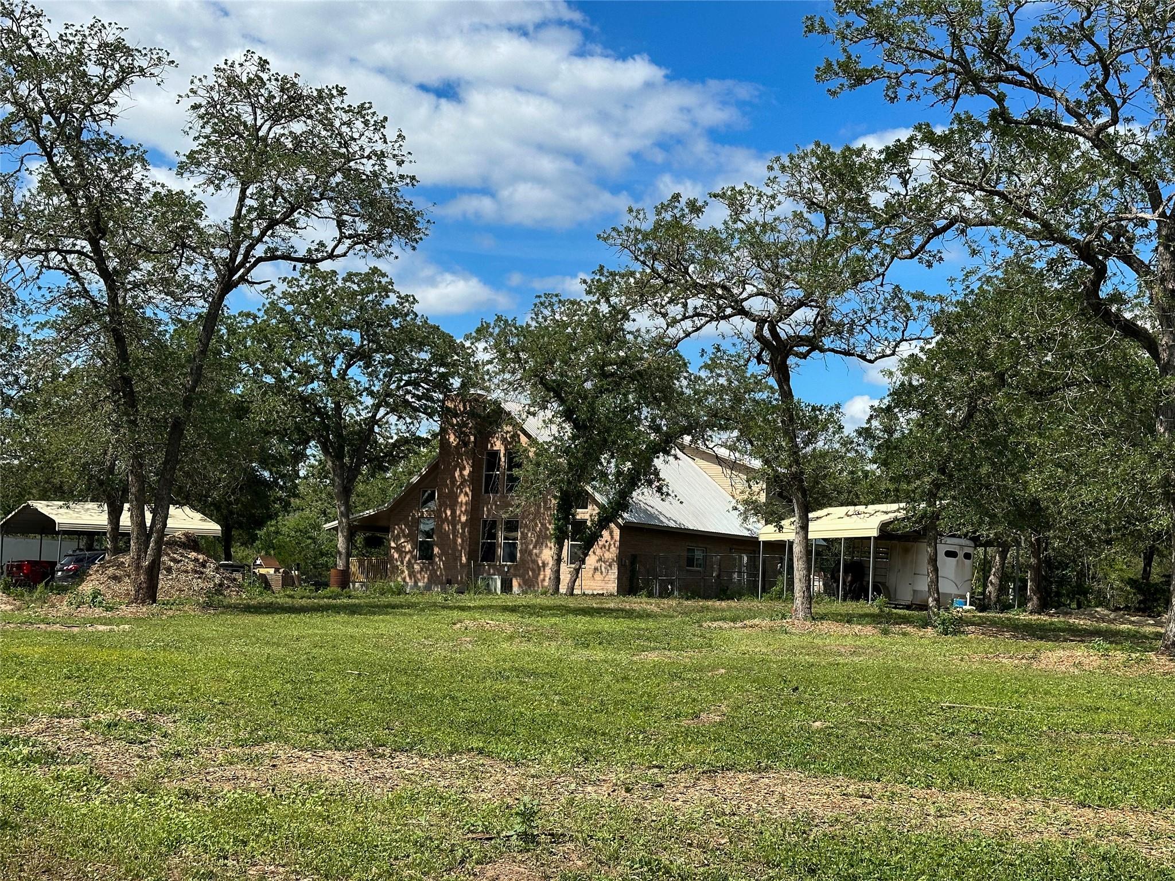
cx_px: 588
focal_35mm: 48
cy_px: 440
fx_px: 1629
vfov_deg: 30.3
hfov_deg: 39.7
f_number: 1.8
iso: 64
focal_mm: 6.86
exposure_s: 1/4400
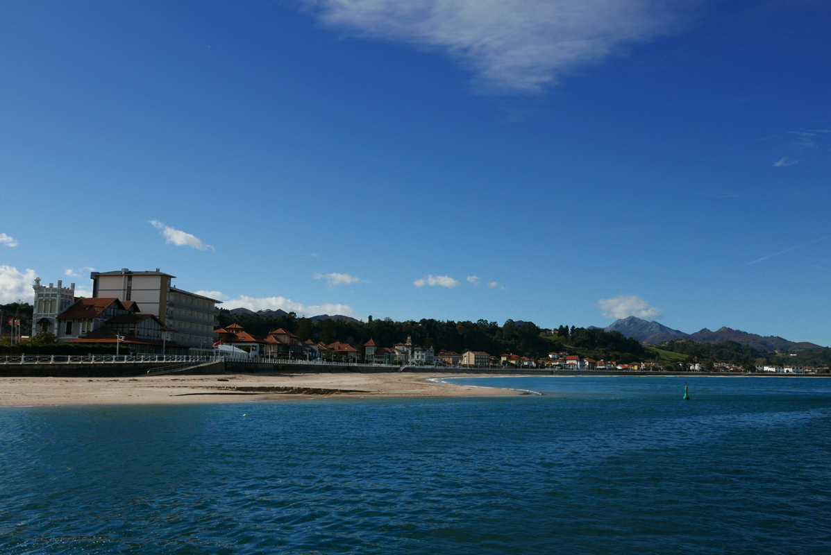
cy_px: 278
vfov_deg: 42.4
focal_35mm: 31
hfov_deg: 60.2
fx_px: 716
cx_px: 416
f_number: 5.6
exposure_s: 1/1600
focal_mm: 13.9
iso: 200
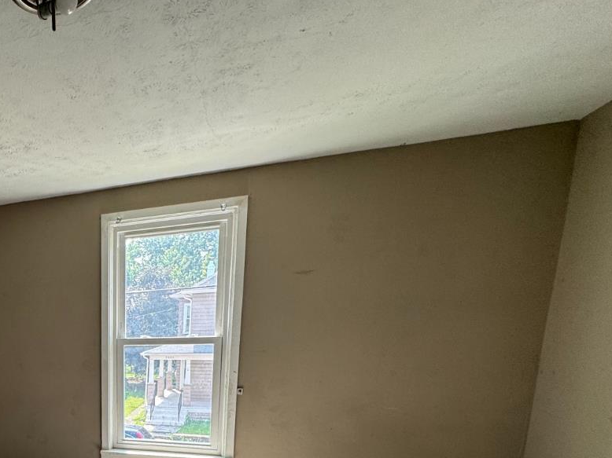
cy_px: 422
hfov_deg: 55.0
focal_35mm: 27
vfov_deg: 45.8
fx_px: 477
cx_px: 41
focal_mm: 2.22
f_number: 2.2
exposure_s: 1/99
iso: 64
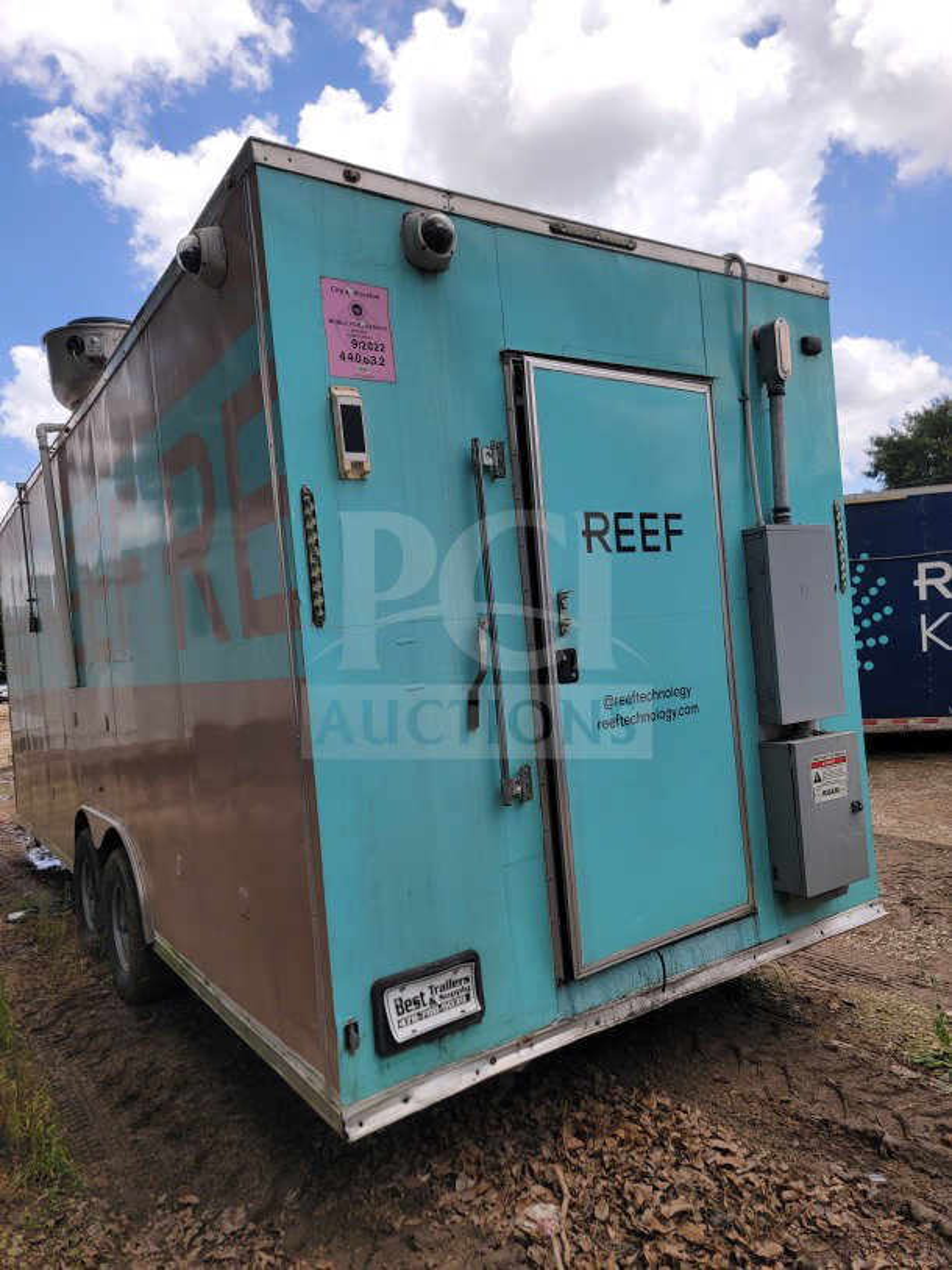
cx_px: 476
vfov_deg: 71.6
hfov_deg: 56.8
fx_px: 880
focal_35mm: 24
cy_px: 635
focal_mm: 6.7
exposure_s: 1/805
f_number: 1.8
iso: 16
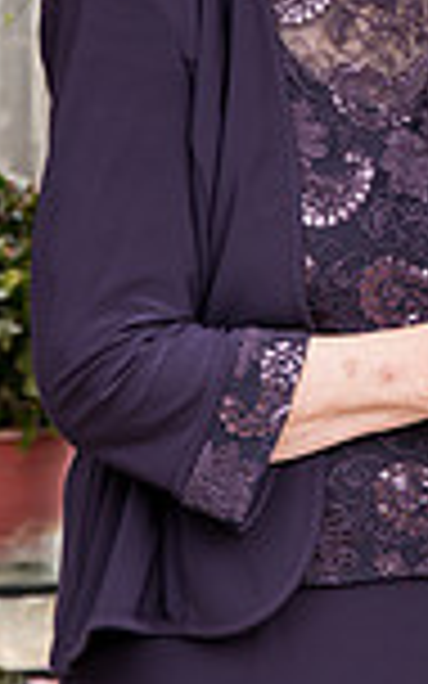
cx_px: 554
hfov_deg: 6.2
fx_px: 3938
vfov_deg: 9.9
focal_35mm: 211
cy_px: 126
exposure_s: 1/500
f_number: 5
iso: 400
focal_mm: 70
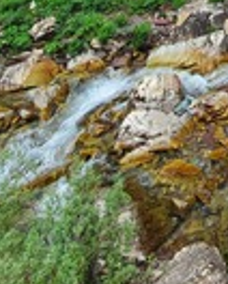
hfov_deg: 24.1
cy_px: -198
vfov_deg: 23.7
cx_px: 338
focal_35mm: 50
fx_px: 421
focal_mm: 1.8
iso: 50
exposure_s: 1/327
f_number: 2.2
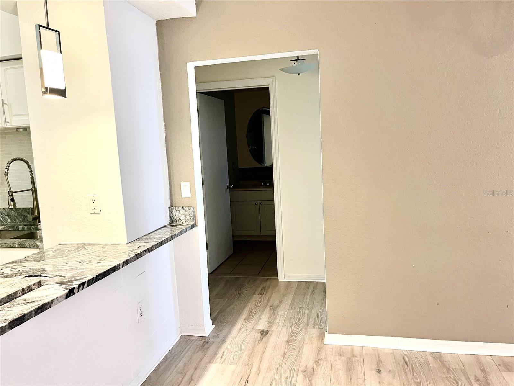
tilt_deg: -7.0
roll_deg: +3.3
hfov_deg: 67.3
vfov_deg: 53.1
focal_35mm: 26
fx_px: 386
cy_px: 193
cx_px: 257
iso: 200
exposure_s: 1/60
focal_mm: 5.1
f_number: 1.6
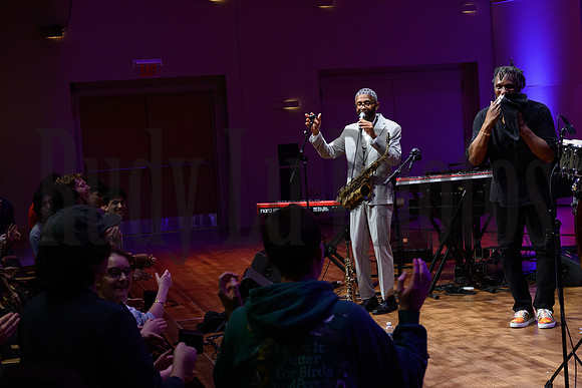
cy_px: 194
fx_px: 1132
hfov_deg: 28.8
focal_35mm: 70
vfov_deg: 19.5
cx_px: 291
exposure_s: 1/320
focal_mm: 70
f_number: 9
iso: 5000
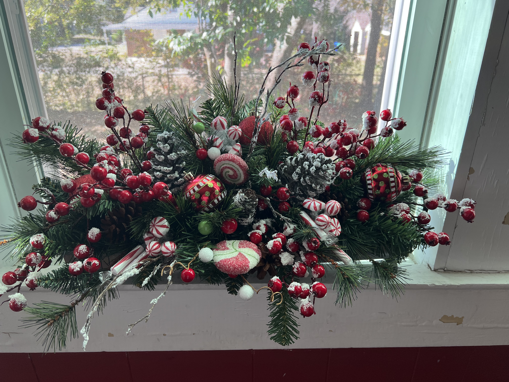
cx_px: 254
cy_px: 191
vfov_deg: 53.1
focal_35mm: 26
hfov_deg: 67.3
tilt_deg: -25.2
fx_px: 382
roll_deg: +1.0
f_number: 1.5
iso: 100
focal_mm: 5.7
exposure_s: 1/120
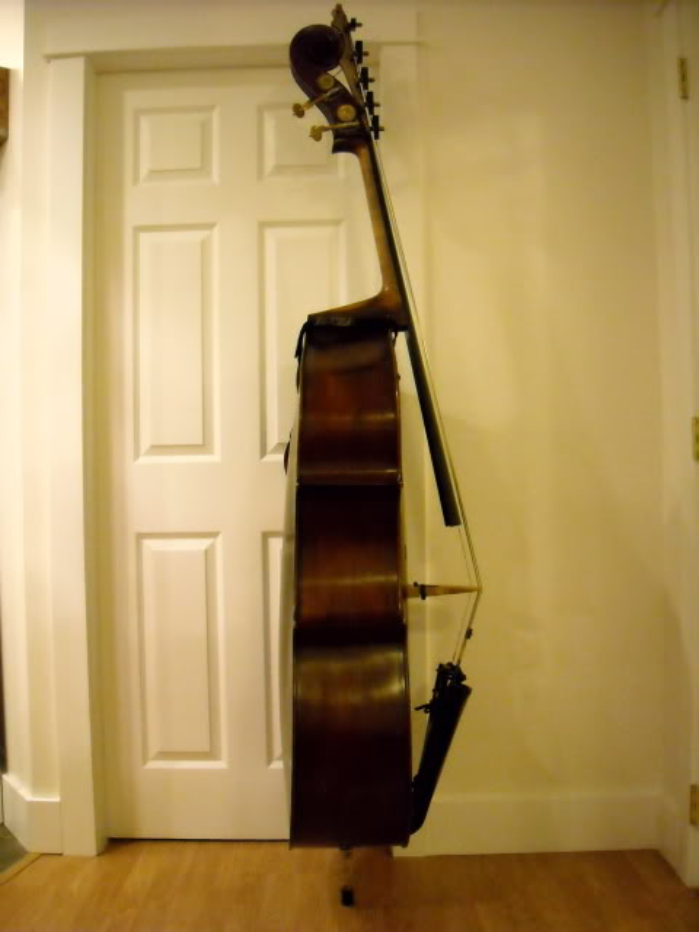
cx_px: 350
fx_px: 942
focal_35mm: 35
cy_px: 466
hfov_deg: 40.7
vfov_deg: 52.6
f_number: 2.8
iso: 800
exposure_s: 1/47
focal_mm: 5.7
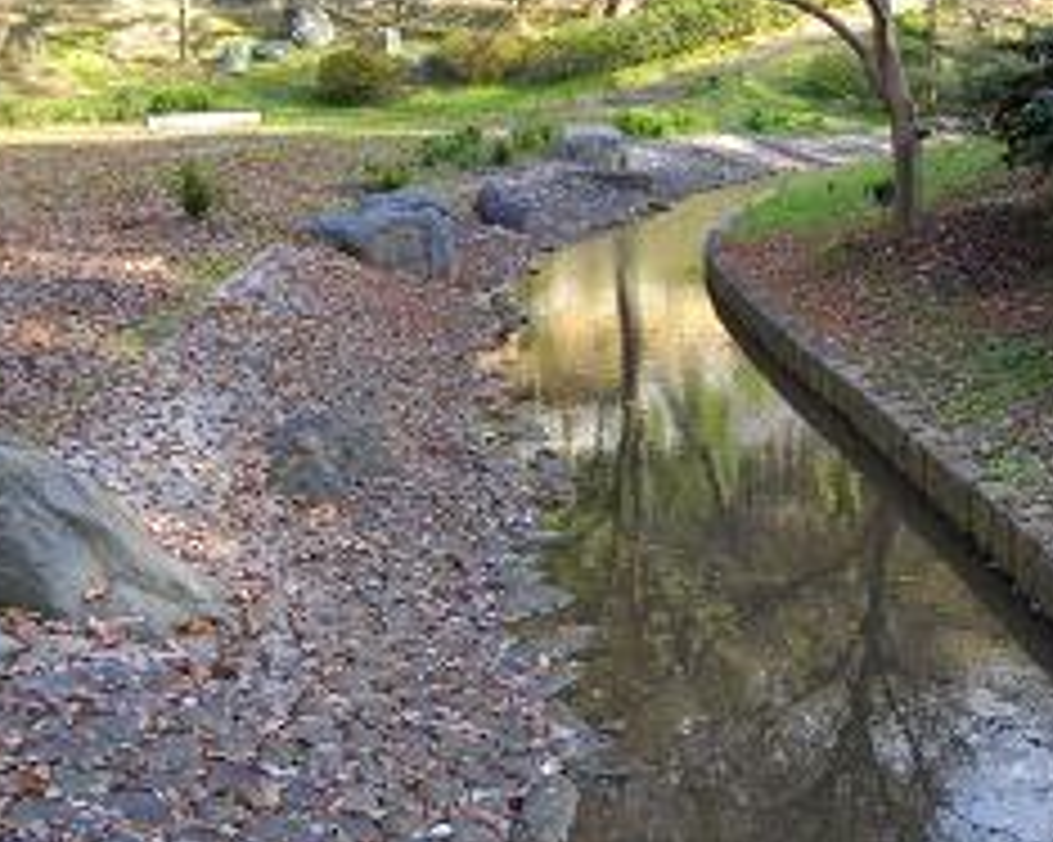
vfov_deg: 29.1
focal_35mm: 52
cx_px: 803
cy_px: 396
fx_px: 1620
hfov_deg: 35.1
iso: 100
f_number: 2.9
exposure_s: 1/125
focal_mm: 5.7
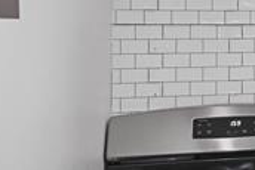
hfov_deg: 15.4
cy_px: 54
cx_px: 535
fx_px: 716
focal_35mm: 101
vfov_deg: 13.6
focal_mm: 17
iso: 320
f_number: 9
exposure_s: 1/6
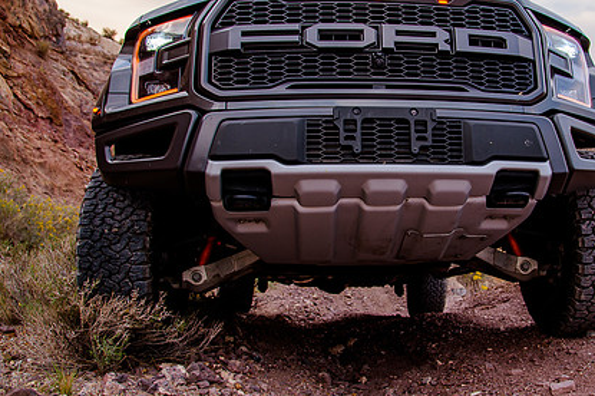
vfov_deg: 35.9
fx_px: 611
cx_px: 384
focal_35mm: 37
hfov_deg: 51.2
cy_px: 186
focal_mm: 24
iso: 200
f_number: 5.6
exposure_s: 1/125
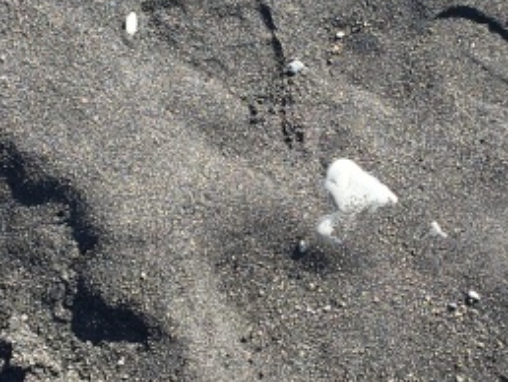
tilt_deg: -65.3
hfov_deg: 17.1
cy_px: 128
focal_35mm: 115
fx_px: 1689
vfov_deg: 12.9
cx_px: 299
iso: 25
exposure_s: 1/305
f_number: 2.2
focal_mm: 4.15
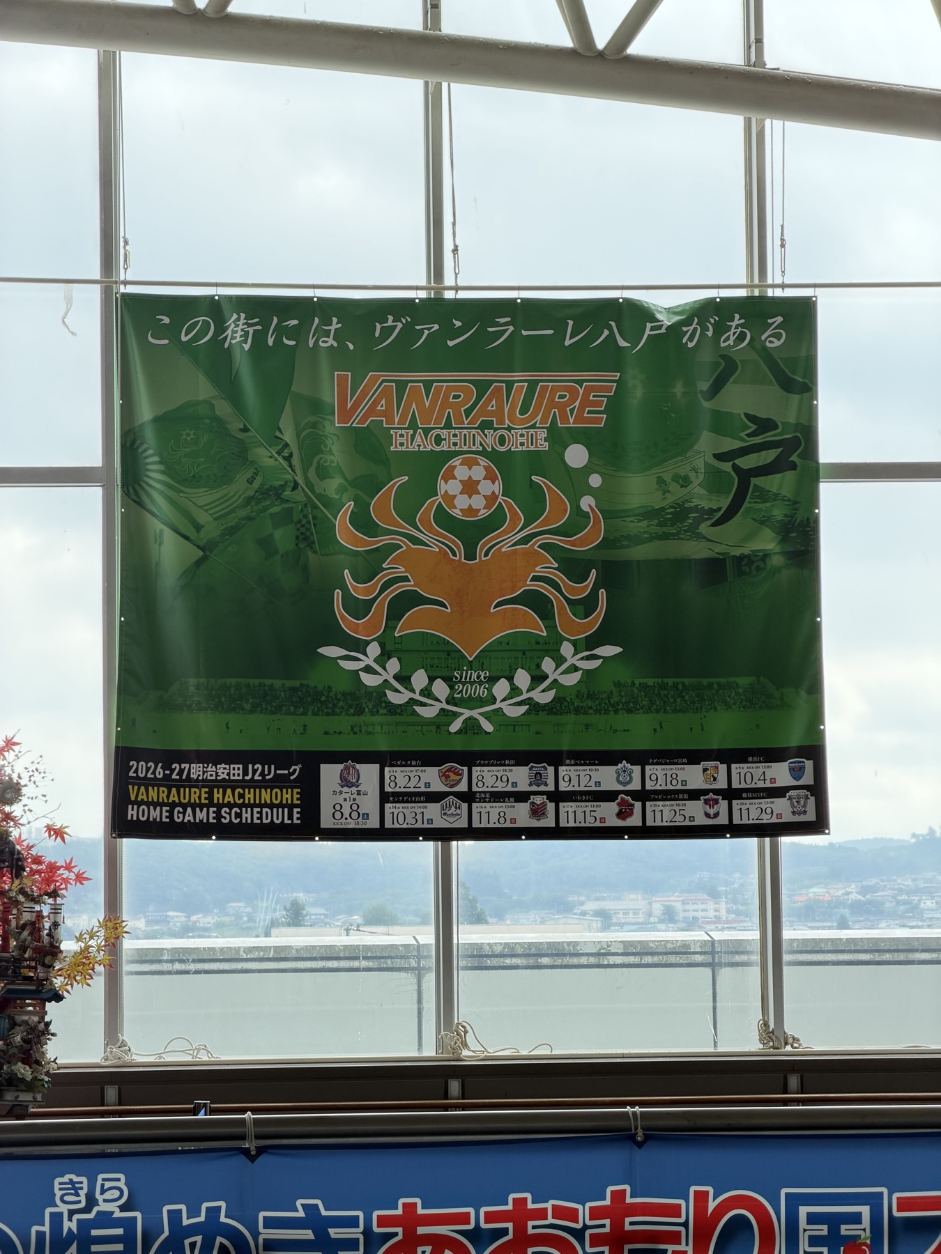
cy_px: 627
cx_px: 470
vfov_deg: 19.6
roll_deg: +0.4
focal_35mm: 100
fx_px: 3625
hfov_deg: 14.8
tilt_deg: +4.6
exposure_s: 1/100
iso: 25
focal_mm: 16.89
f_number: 2.8
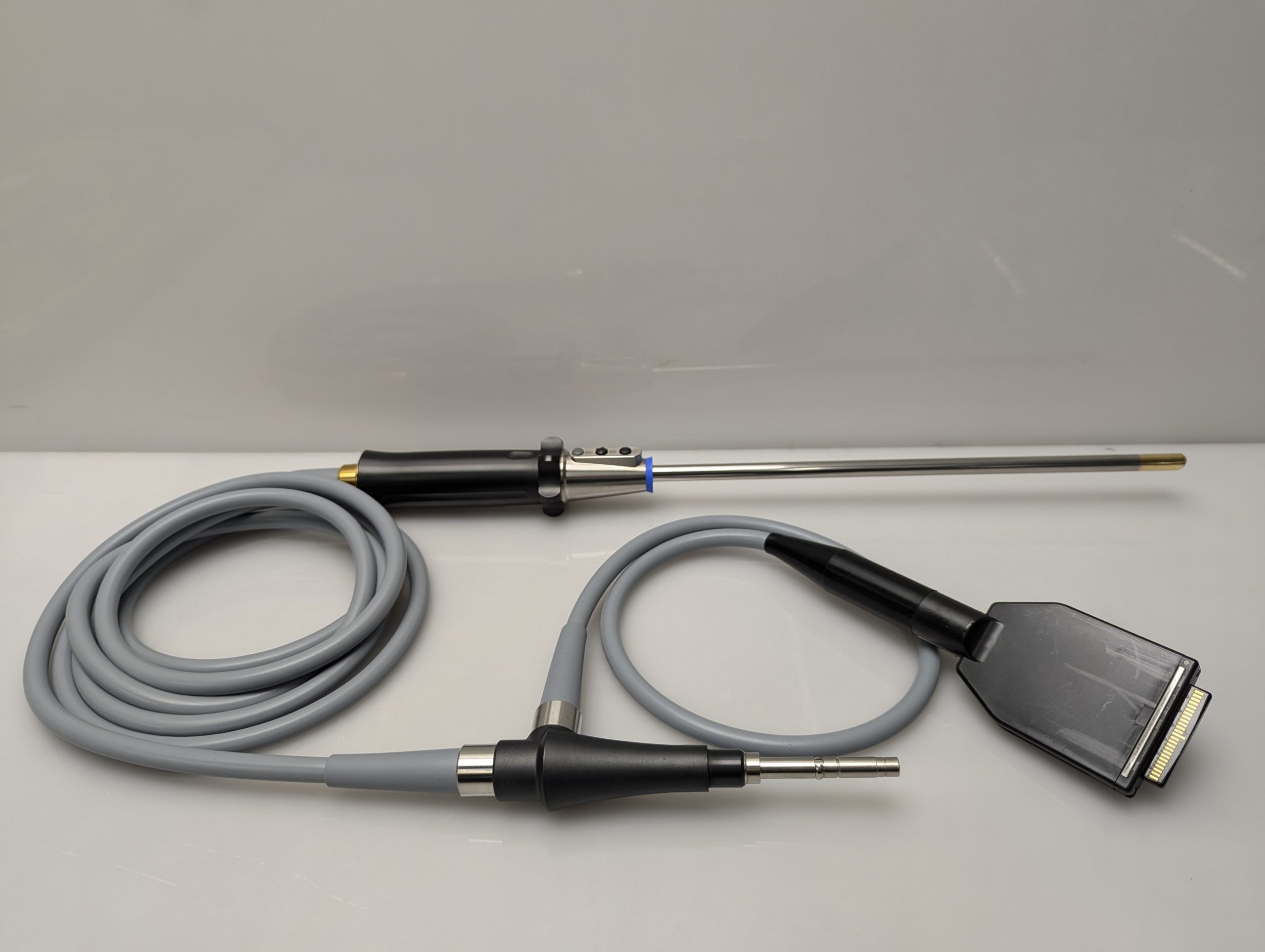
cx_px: 632
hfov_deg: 71.5
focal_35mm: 24
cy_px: 476
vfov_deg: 56.9
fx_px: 878
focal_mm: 6.81
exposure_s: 1/100
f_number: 1.85
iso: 75
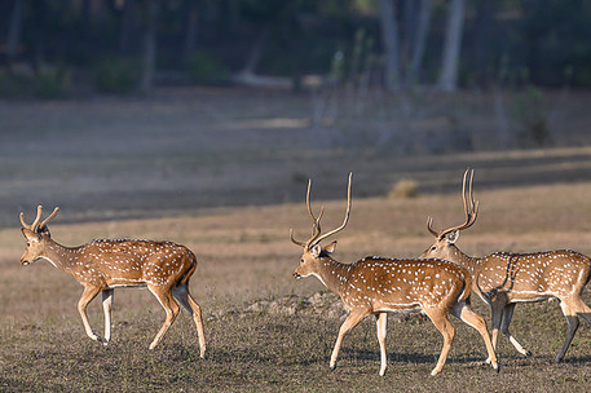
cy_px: 203
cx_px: 327
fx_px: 10056
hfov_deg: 3.4
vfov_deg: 2.2
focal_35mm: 613
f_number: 4
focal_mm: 400
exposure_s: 1/1600
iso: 220
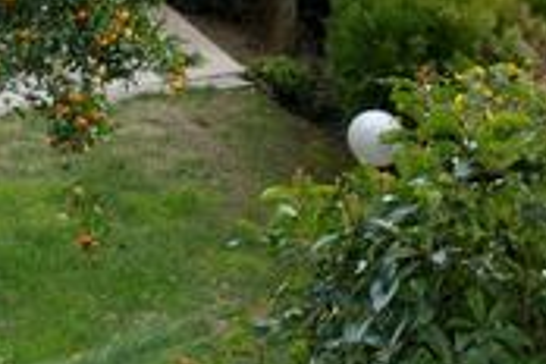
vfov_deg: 7.4
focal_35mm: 177
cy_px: -392
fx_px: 2684
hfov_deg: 10.9
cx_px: -436
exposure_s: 1/60
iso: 400
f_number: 8
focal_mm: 20
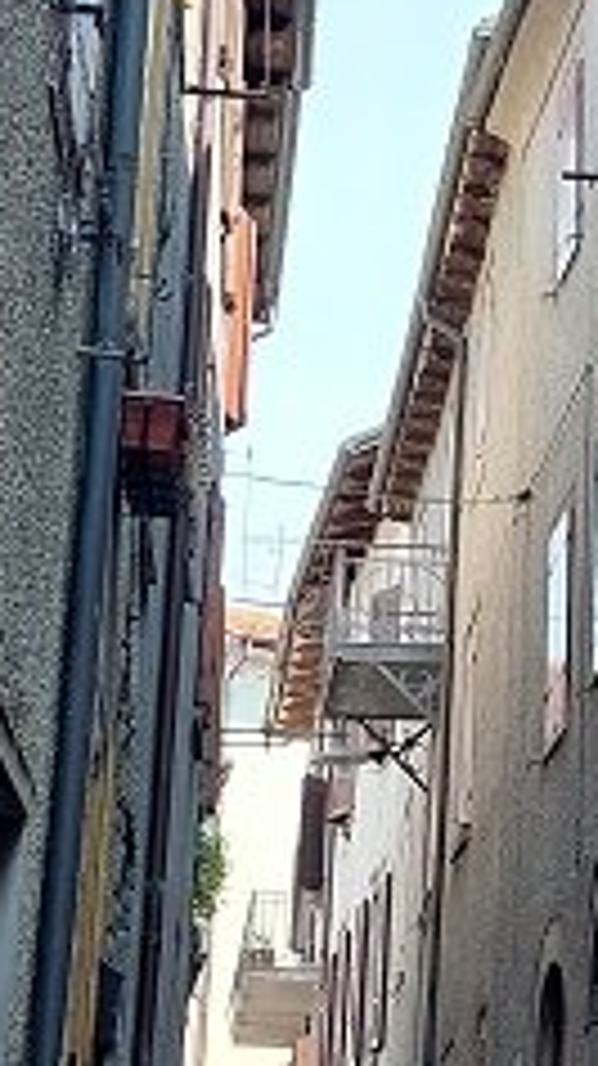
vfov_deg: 18.6
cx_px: 904
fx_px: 3248
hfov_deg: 10.2
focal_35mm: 115
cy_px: 459
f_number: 1.8
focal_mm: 5.23
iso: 25
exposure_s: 1/171
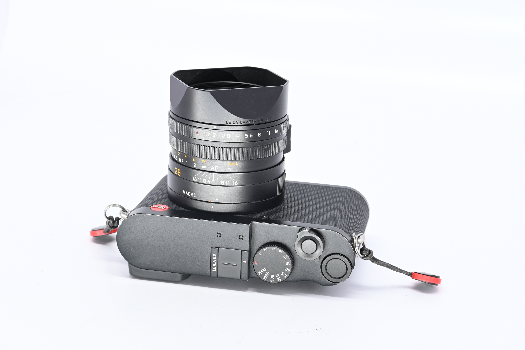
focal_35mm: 75
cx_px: 262
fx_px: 1094
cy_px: 175
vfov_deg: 18.2
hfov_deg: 27.0
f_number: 9
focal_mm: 50
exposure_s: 1/100
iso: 500
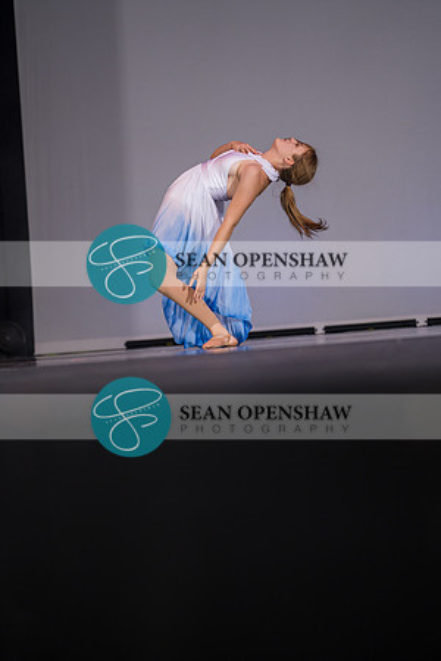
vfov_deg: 28.8
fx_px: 1286
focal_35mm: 70
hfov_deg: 19.5
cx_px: 220
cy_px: 330
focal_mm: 70
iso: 400
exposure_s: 1/500
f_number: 2.8
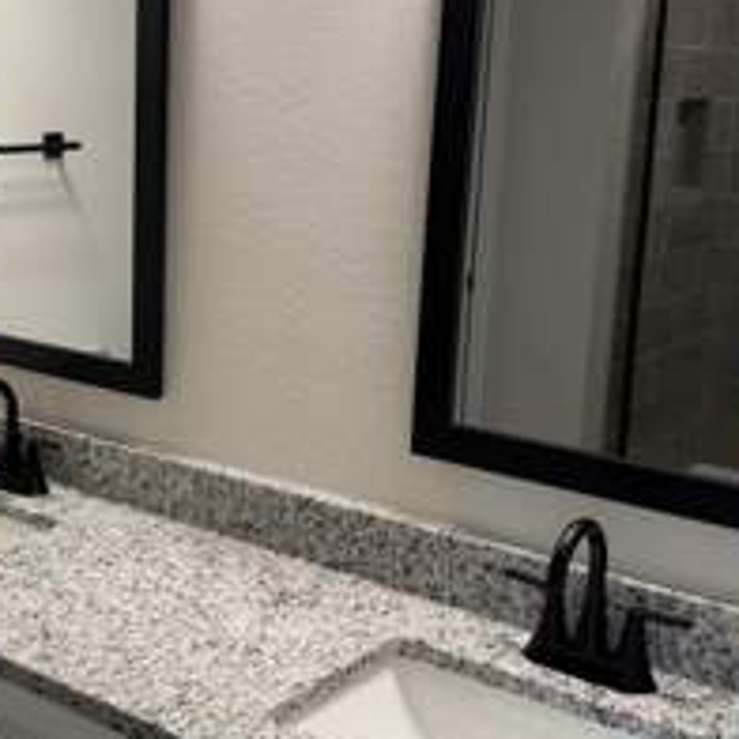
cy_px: 358
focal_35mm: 52
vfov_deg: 32.8
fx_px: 1256
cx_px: 128
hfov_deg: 31.8
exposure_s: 1/120
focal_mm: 6.76
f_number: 1.78
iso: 100
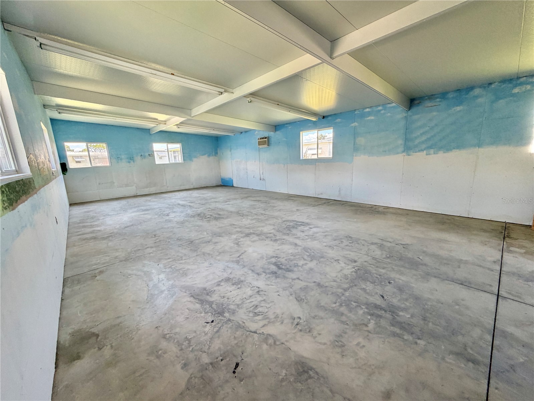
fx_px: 216
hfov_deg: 102.1
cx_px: 267
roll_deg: +2.2
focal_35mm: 14
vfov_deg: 85.7
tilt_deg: -10.2
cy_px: 200
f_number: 2.2
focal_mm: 2.22
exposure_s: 1/120
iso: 160
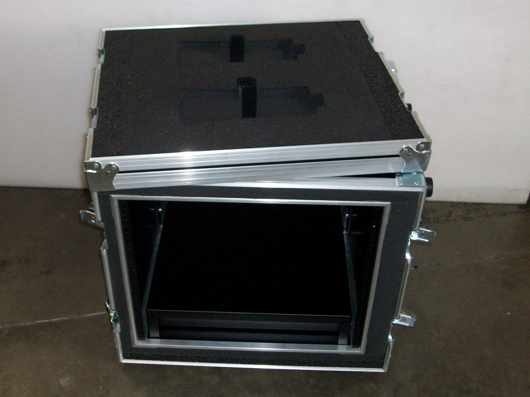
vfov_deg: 34.3
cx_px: 265
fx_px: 643
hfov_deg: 44.8
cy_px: 198
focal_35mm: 42
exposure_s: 1/65.1
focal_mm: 7.1
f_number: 3.2
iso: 160
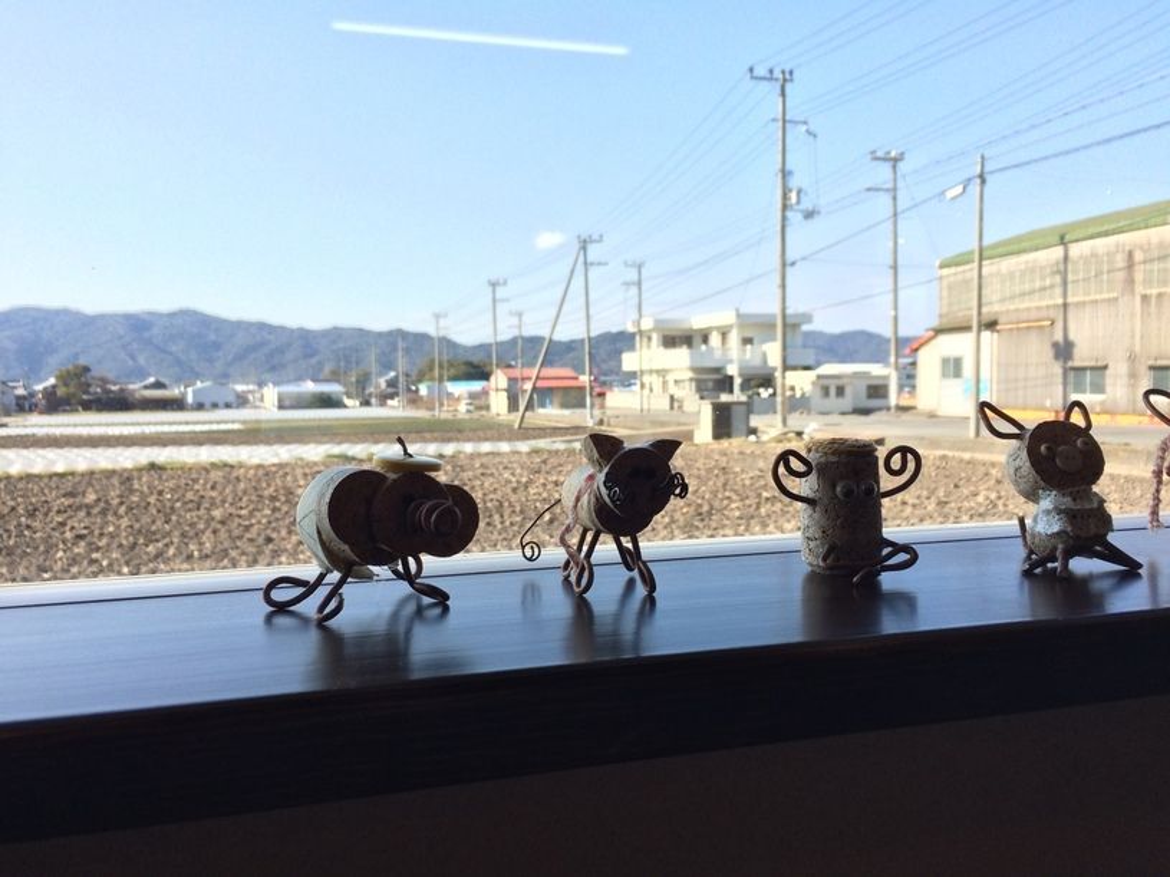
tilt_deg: -1.5
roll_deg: +1.6
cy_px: 438
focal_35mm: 29
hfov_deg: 61.7
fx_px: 980
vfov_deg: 48.2
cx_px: 585
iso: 32
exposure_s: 1/805
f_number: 2.2
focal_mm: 4.15
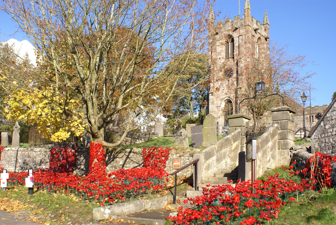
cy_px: 112
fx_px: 392
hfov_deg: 46.3
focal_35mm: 42
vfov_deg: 32.0
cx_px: 168
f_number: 8
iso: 100
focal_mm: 28
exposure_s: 1/125
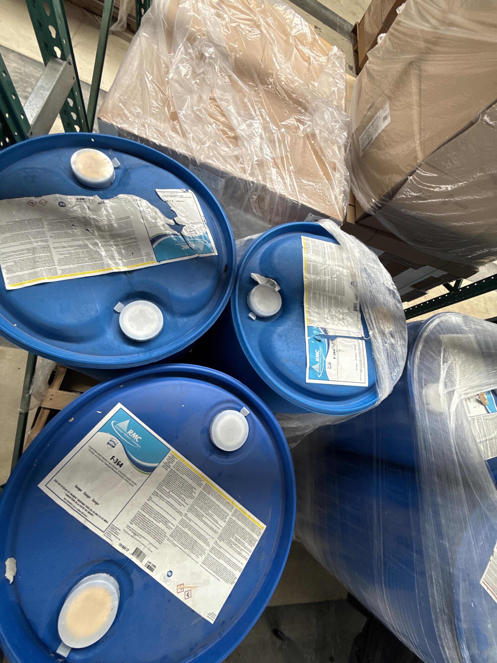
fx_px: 268
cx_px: 248
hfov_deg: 85.7
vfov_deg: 102.1
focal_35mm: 14
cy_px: 332
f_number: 2.2
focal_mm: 2.22
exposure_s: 1/99
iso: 250
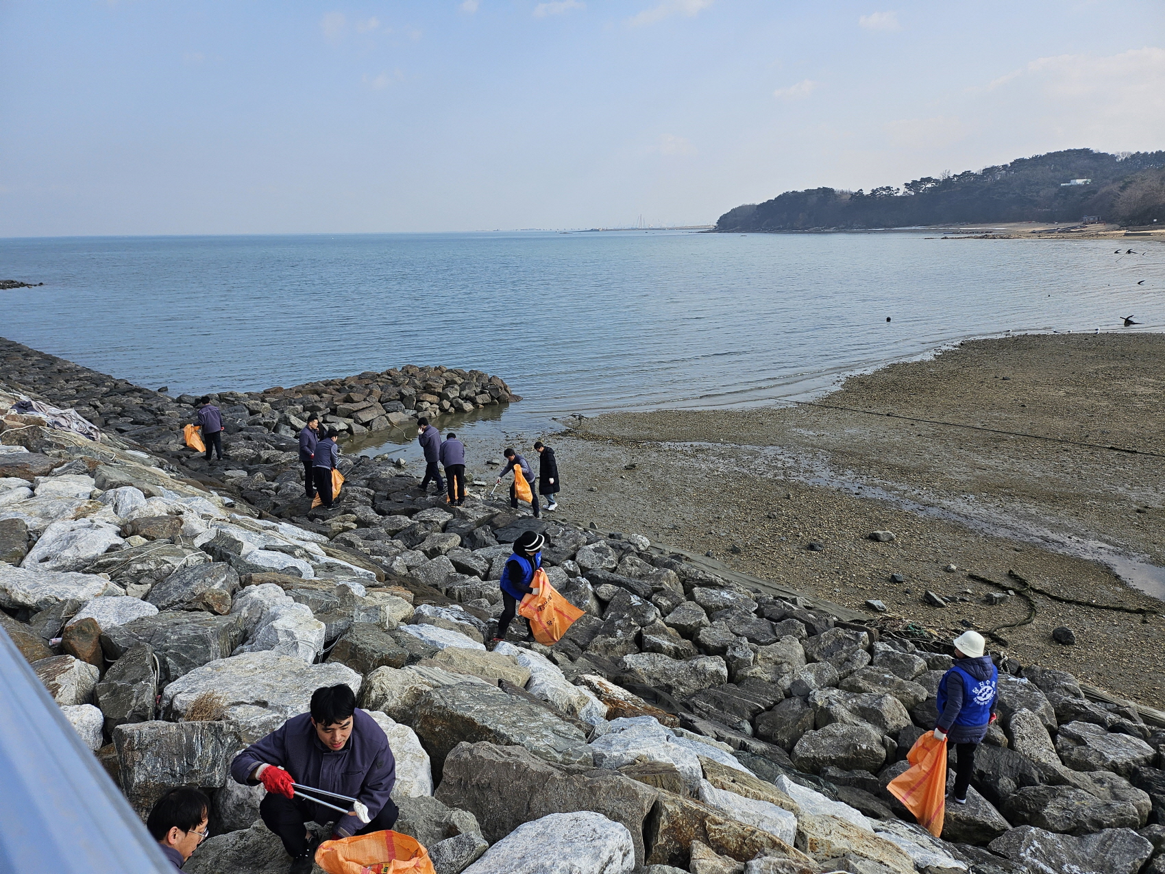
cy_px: 437
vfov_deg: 56.8
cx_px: 582
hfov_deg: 71.6
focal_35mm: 24
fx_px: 808
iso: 50
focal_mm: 5
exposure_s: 1/3840
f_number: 1.8
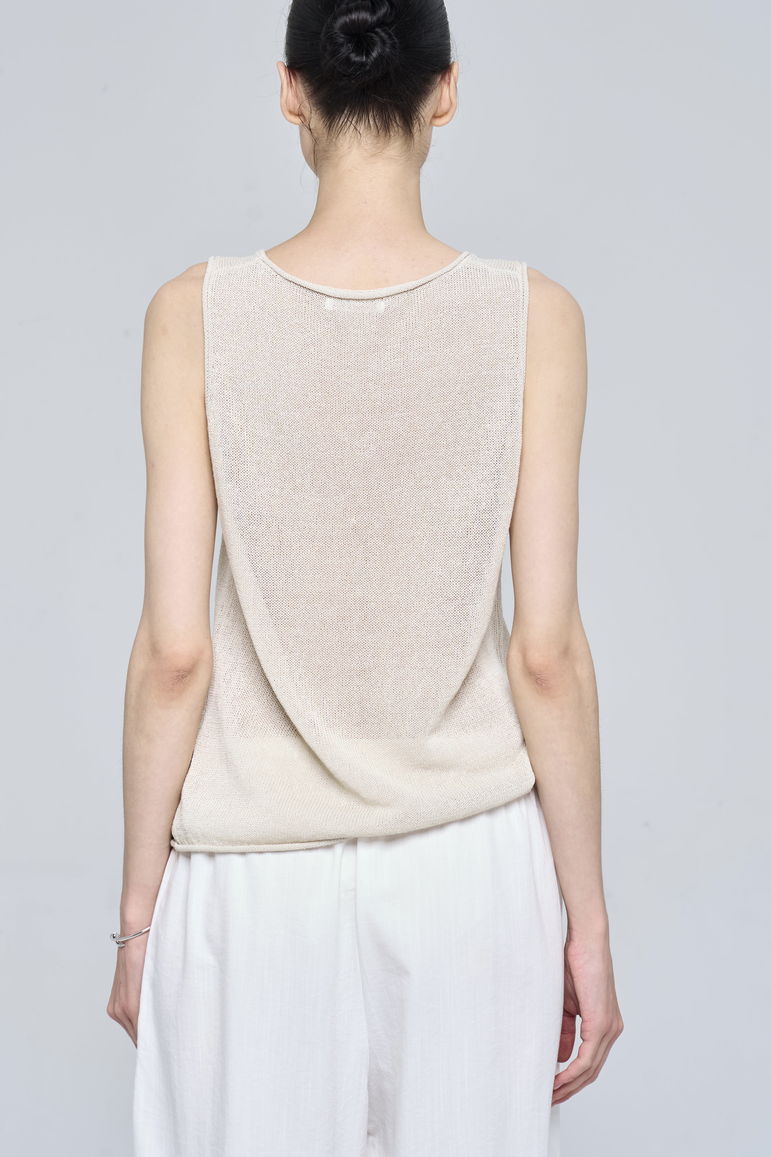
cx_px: 364
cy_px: 569
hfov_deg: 13.7
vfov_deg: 20.4
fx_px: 3212
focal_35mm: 100
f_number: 8
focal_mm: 85
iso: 200
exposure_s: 1/125
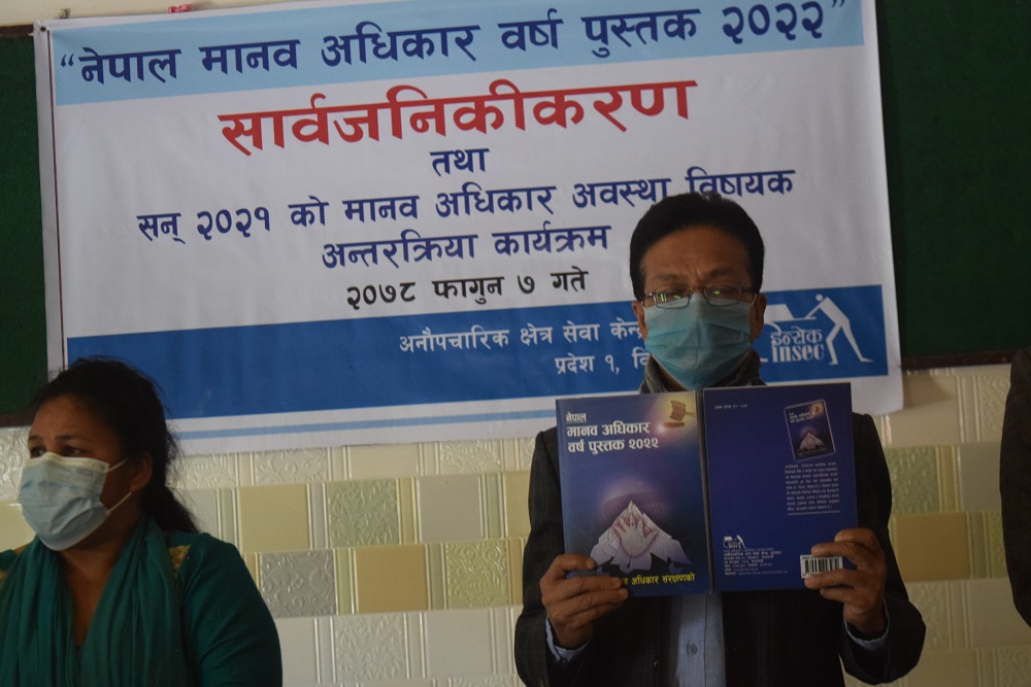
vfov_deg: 16.6
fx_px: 2363
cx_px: 516
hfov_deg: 24.6
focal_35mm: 82
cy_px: 344
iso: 2500
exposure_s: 1/60
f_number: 5.6
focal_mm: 55
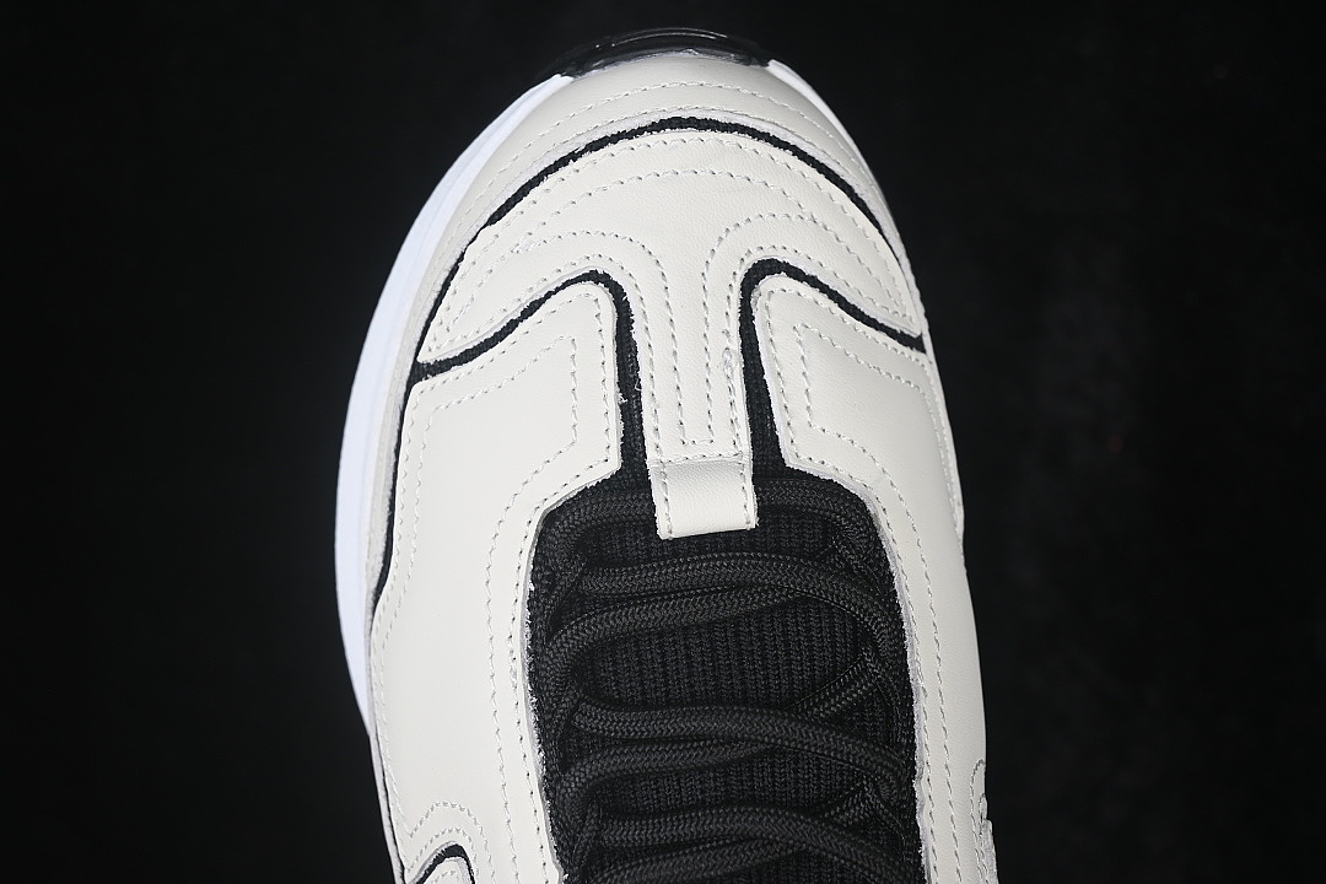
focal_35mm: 75
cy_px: 442
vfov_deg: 18.2
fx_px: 2762
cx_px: 663
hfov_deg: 27.0
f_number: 7.1
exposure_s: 1/80
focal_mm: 50
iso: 160
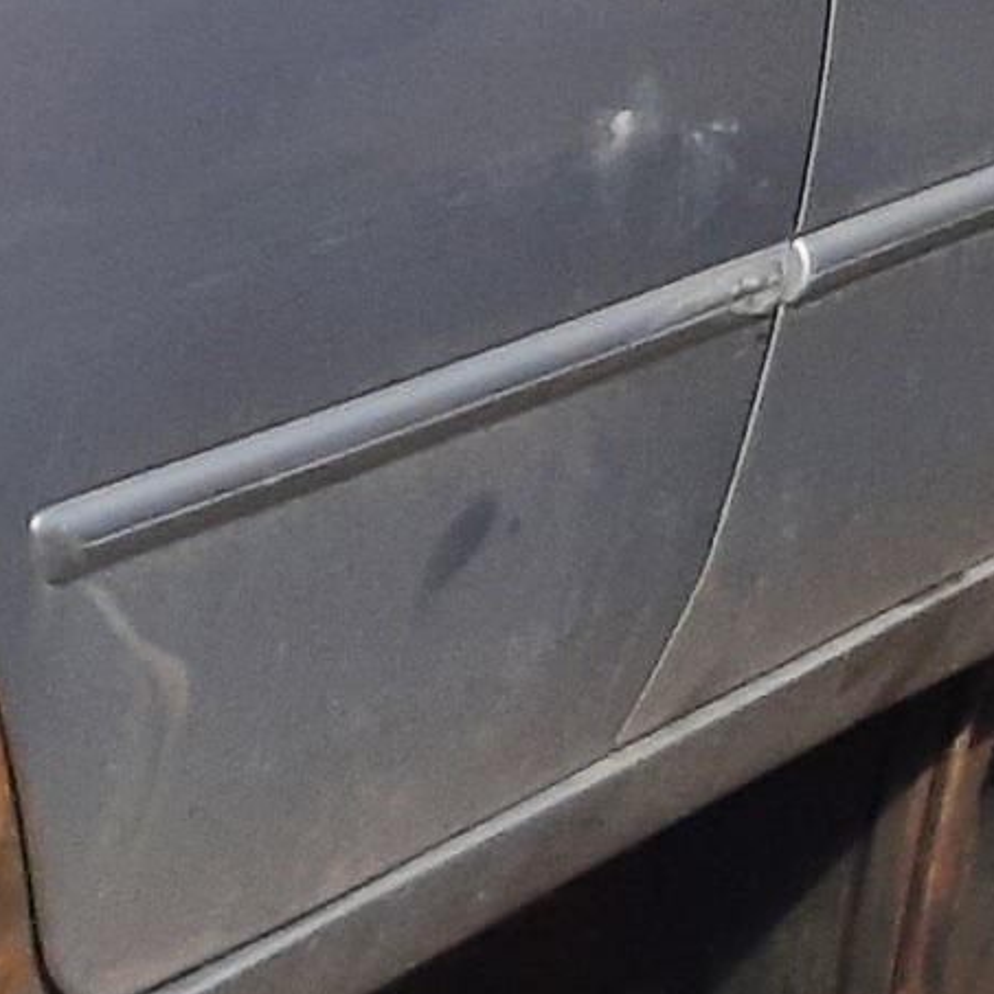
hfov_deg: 7.6
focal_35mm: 203
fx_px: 6595
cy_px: -33
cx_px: -1867
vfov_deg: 8.6
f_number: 1.7
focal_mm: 3.92
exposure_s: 1/1433
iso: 40
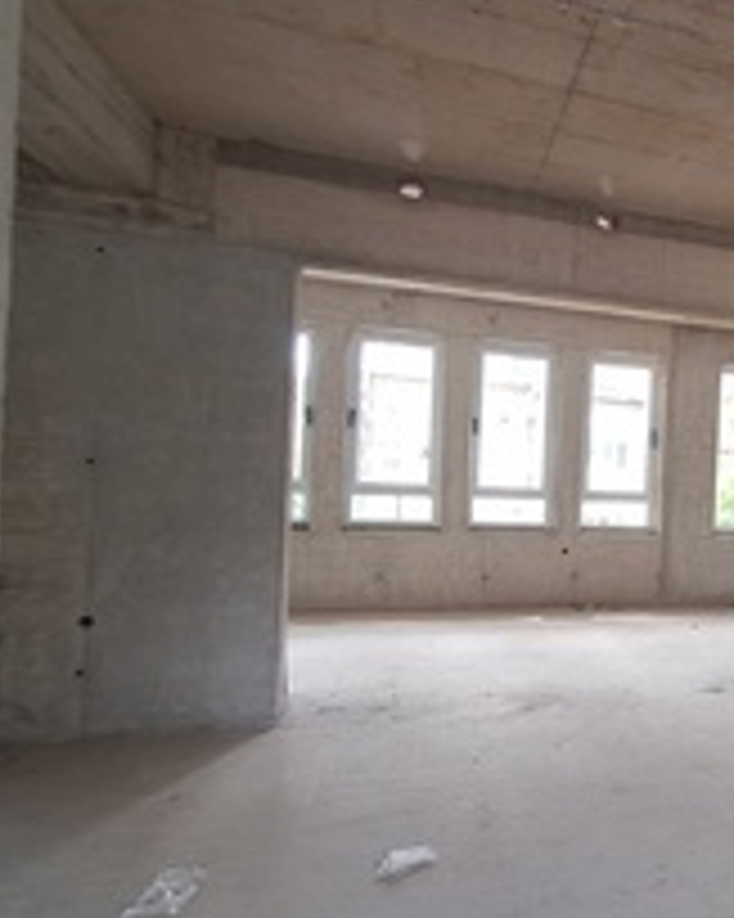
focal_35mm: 28
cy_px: 495
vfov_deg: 62.2
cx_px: 797
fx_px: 761
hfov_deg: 41.6
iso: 100
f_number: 2.2
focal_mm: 1.74
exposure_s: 1/50
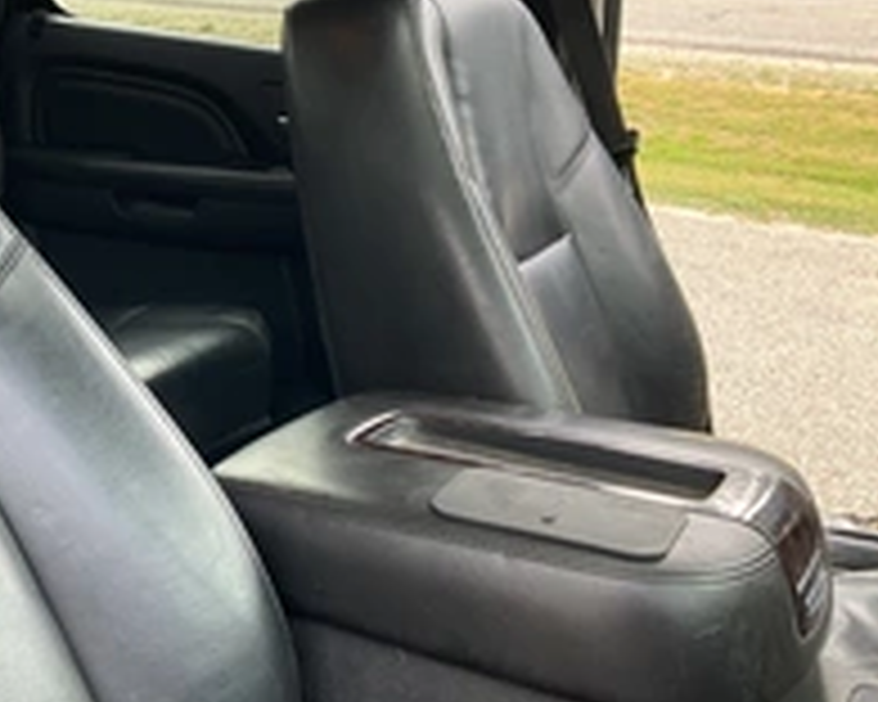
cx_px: 77
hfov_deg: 30.9
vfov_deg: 25.7
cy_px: 117
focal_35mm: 58
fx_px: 1507
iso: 25
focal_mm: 3
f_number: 1.8
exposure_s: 1/122
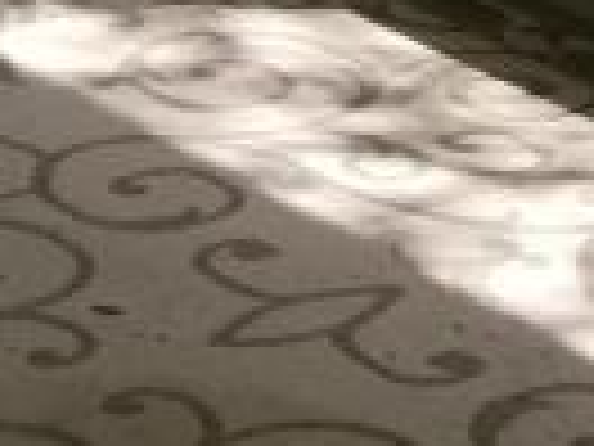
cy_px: -878
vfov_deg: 6.7
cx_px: 72
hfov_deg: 9.8
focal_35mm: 202
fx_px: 3466
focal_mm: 4.25
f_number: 1.7
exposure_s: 1/380
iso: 50
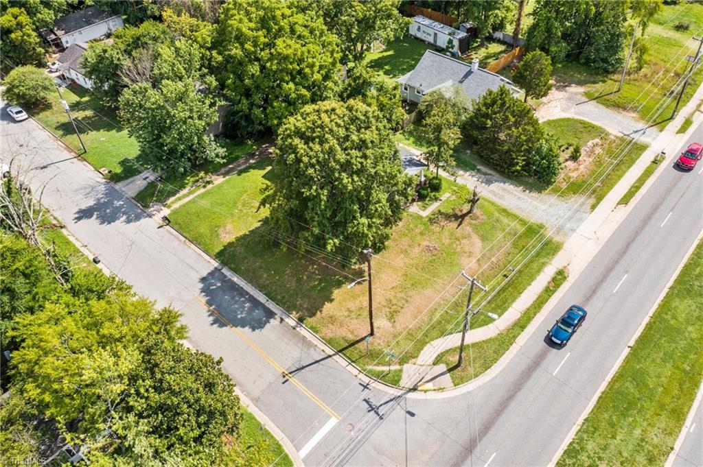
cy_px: 234
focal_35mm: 28
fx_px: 546
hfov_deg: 65.5
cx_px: 352
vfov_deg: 46.3
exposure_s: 1/240
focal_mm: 10.26
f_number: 5.6
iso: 100
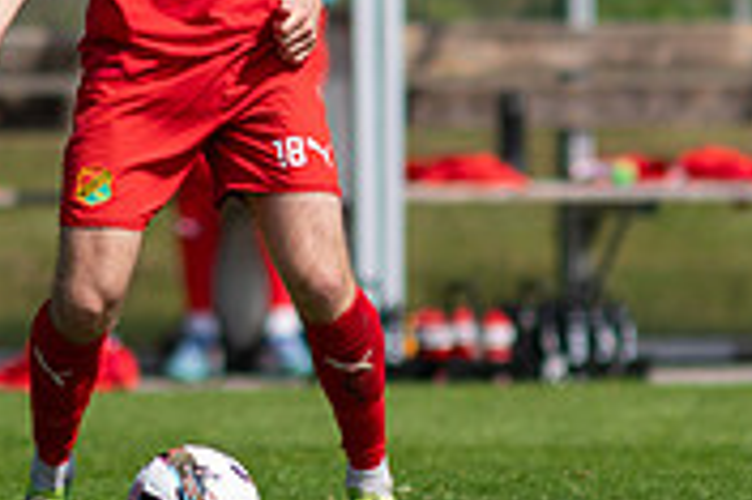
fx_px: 30970
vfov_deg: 0.9
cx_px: 98
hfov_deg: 1.4
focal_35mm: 1484
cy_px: -71
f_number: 3.2
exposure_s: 1/1600
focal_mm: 300
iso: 100
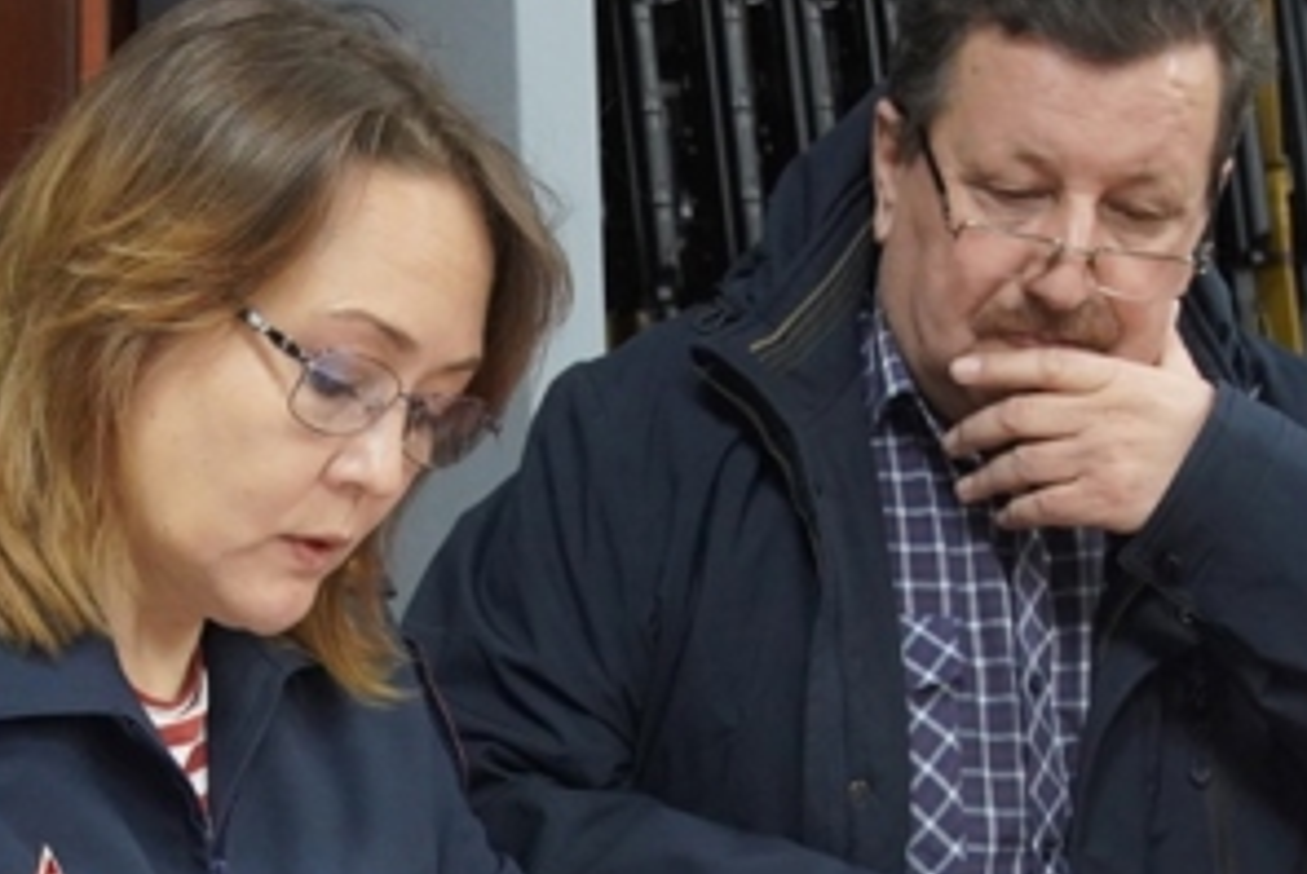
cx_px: 466
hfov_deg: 23.2
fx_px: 3171
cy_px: 825
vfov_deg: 15.5
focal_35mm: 87
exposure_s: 1/160
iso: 2000
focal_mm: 23
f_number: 4
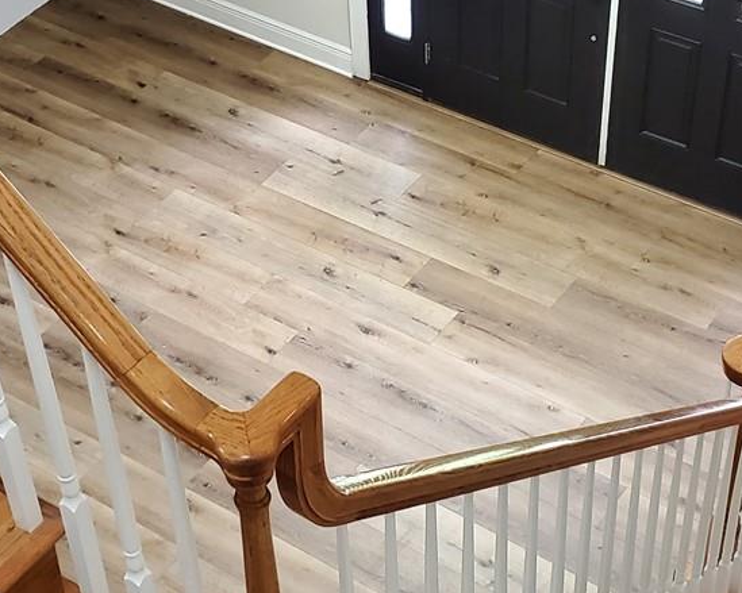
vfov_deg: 20.7
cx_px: 358
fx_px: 1625
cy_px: 335
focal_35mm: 74
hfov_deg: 25.7
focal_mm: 4.3
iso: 320
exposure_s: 1/40
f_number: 1.5
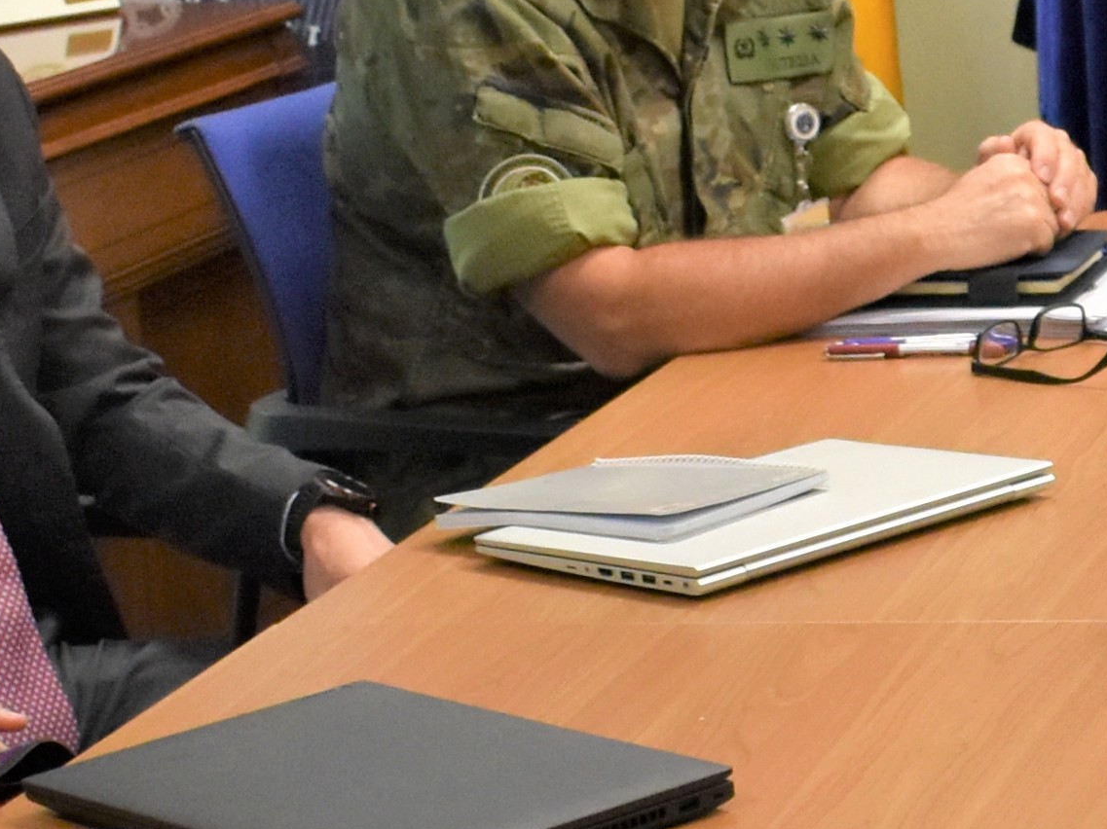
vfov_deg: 11.2
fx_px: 4220
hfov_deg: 14.5
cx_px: 1337
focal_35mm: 132
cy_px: 588
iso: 800
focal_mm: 18
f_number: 3.5
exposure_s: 1/250
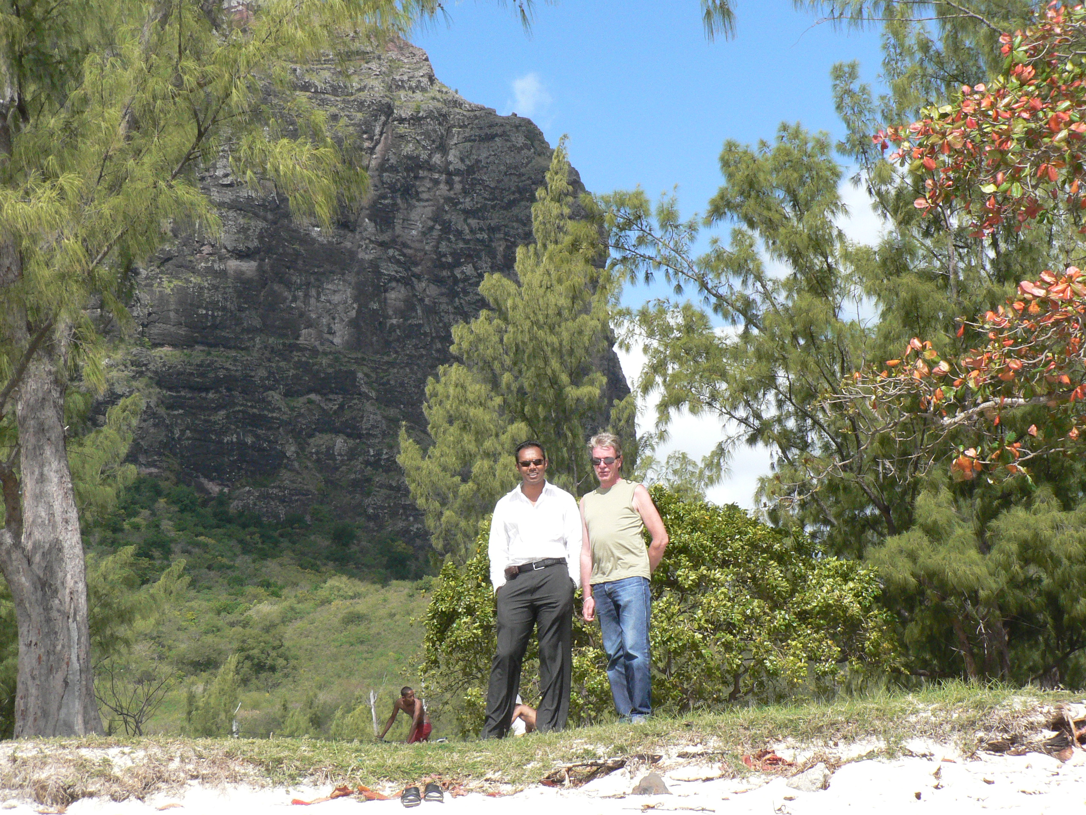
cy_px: 408
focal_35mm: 59
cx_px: 543
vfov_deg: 24.8
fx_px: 1851
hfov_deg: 32.7
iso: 200
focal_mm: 9.9
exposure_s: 1/800
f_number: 5.6
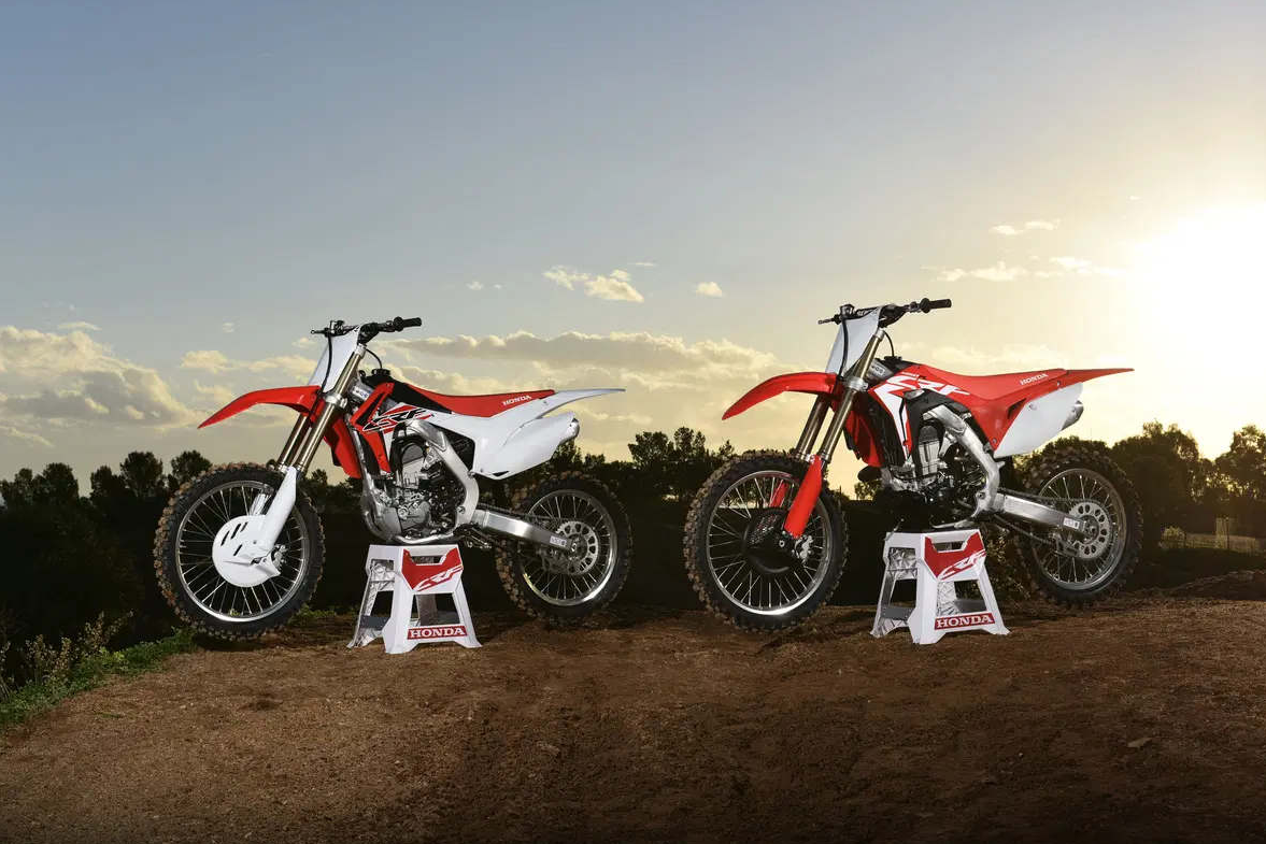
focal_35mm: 53
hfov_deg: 37.5
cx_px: 627
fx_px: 1864
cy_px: 419
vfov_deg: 25.5
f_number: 9
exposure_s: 1/250
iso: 64
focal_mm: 52
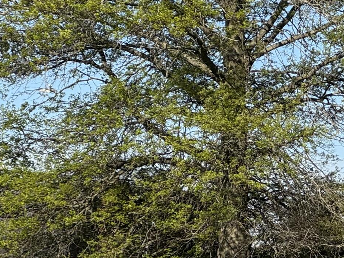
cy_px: 294
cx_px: 440
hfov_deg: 8.0
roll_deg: +0.0
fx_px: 2444
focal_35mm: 246
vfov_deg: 6.0
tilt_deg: +1.1
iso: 25
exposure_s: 1/582
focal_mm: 9
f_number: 2.8
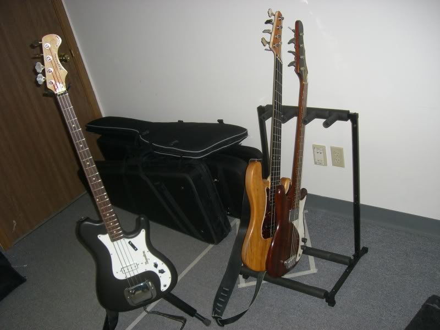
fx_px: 483
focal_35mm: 38
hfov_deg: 49.0
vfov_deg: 37.7
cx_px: 220
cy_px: 165
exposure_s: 1/60
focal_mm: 6.2
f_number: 2.7
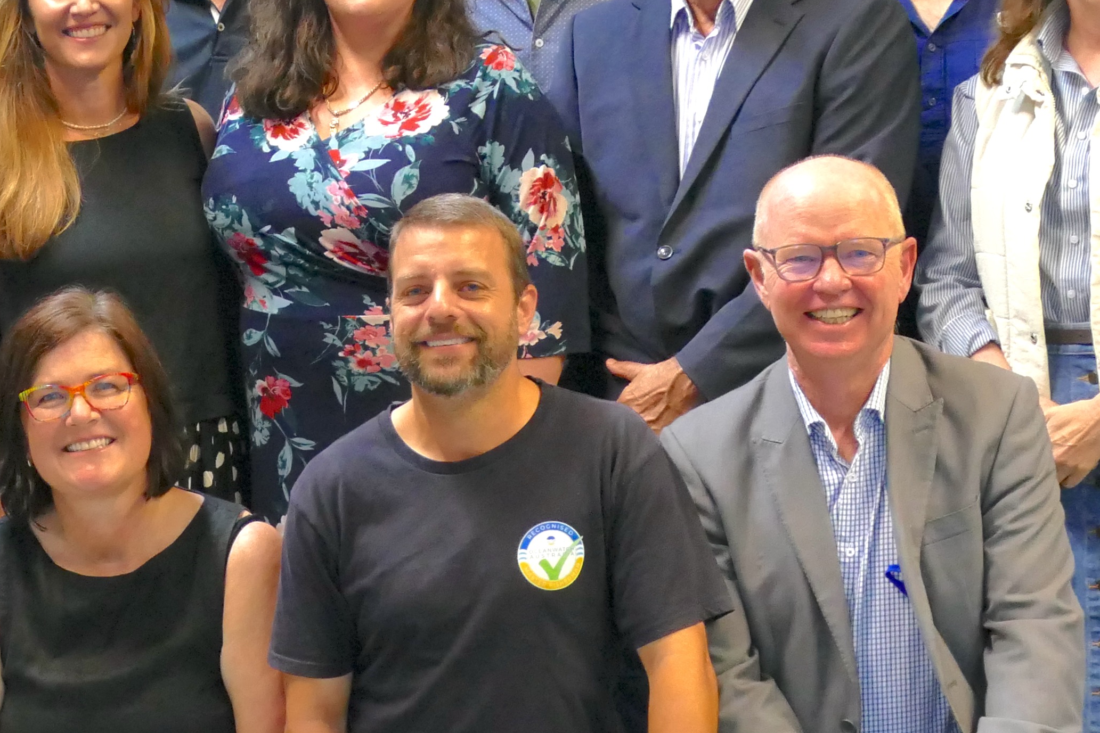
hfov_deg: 19.2
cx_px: 385
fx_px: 3239
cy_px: 491
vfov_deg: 12.9
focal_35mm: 106
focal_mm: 14.5
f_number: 3.1
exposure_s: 1/30
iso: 1600
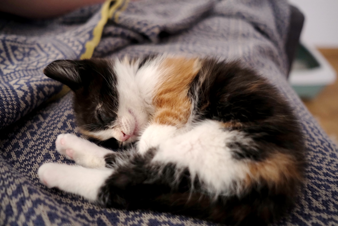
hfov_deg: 54.4
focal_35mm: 35
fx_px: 329
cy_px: 113
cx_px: 169
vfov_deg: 37.9
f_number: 2.5
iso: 3200
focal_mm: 23
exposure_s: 1/75
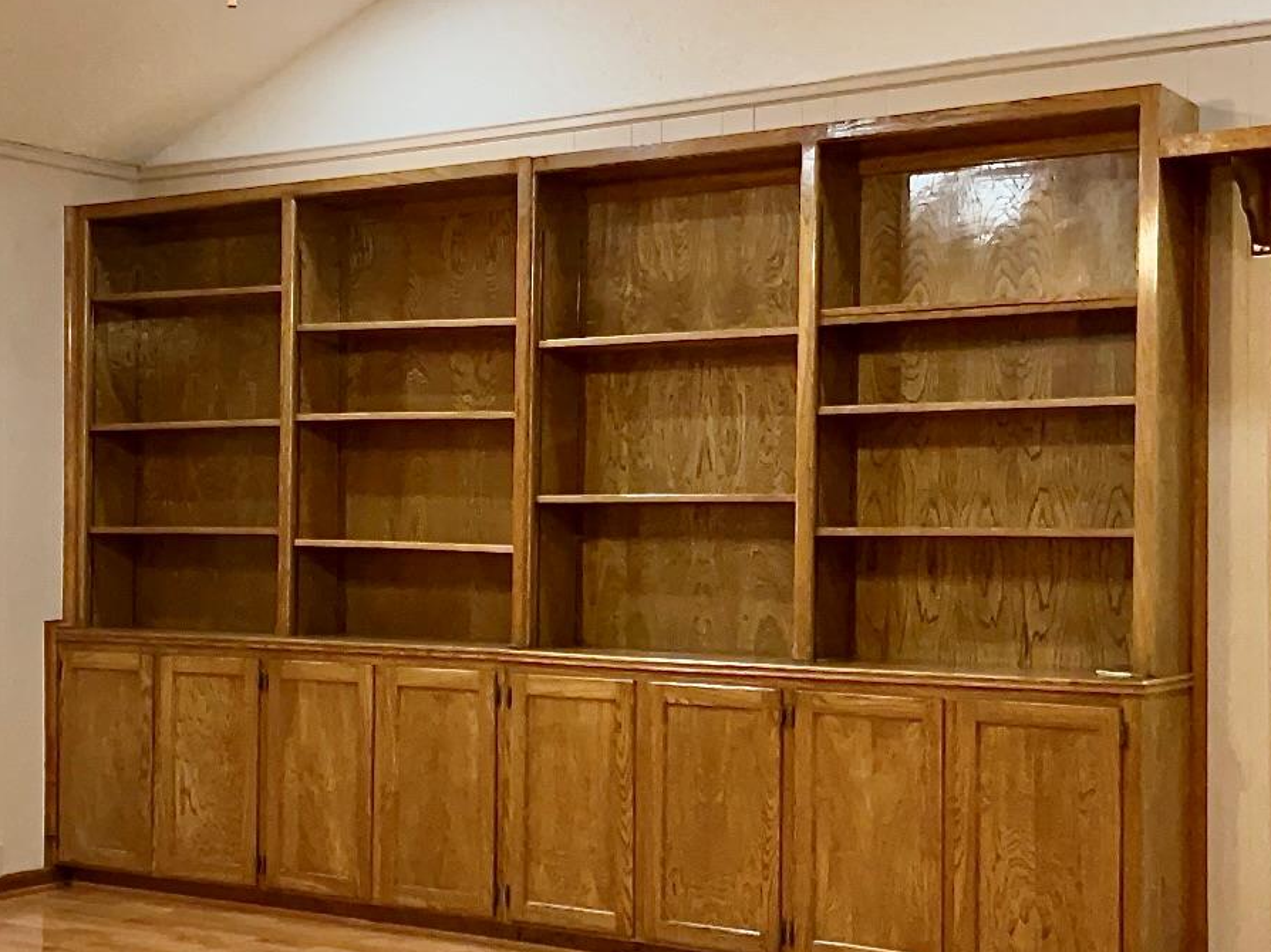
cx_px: 519
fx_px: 2129
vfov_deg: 25.2
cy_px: 509
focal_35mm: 58
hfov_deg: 33.2
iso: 160
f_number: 1.8
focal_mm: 3
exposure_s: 1/60
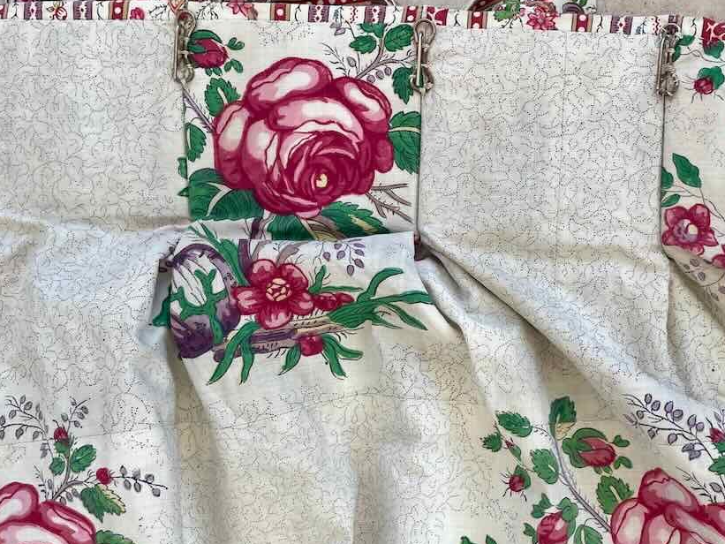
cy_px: 289
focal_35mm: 38
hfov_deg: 47.9
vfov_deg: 37.7
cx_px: 499
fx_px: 796
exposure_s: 1/175
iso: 32
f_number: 1.6
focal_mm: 4.2
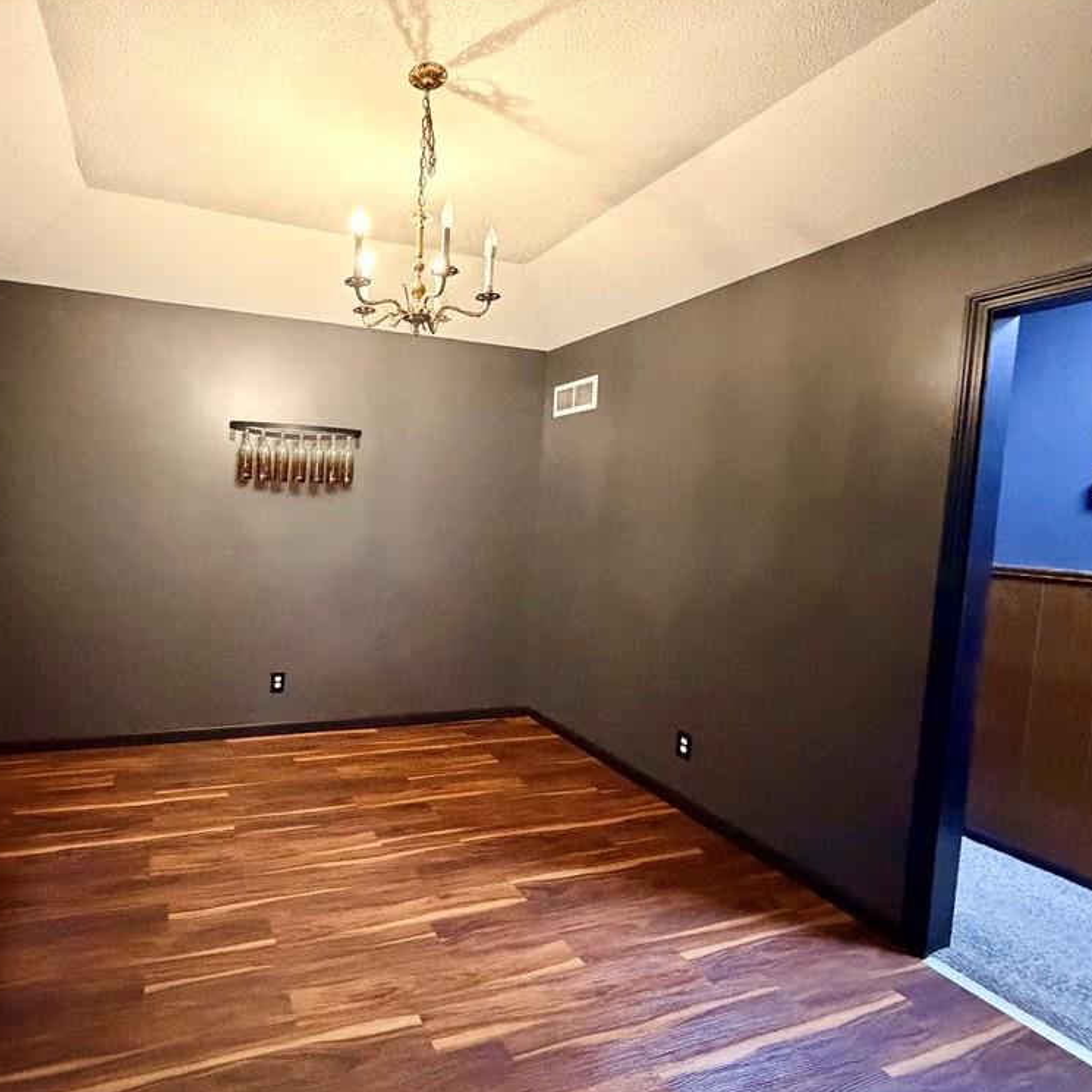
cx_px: 352
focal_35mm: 17
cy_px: 545
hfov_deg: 80.8
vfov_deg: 84.0
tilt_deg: -4.2
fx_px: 607
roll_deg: -1.8
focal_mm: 2.22
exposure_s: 1/40
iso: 1600
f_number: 2.2
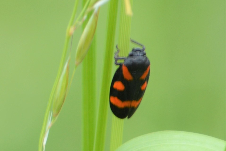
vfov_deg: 3.1
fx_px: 2826
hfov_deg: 4.6
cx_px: 113
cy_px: 76
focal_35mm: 450
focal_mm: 300
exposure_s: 1/125
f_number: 8
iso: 250
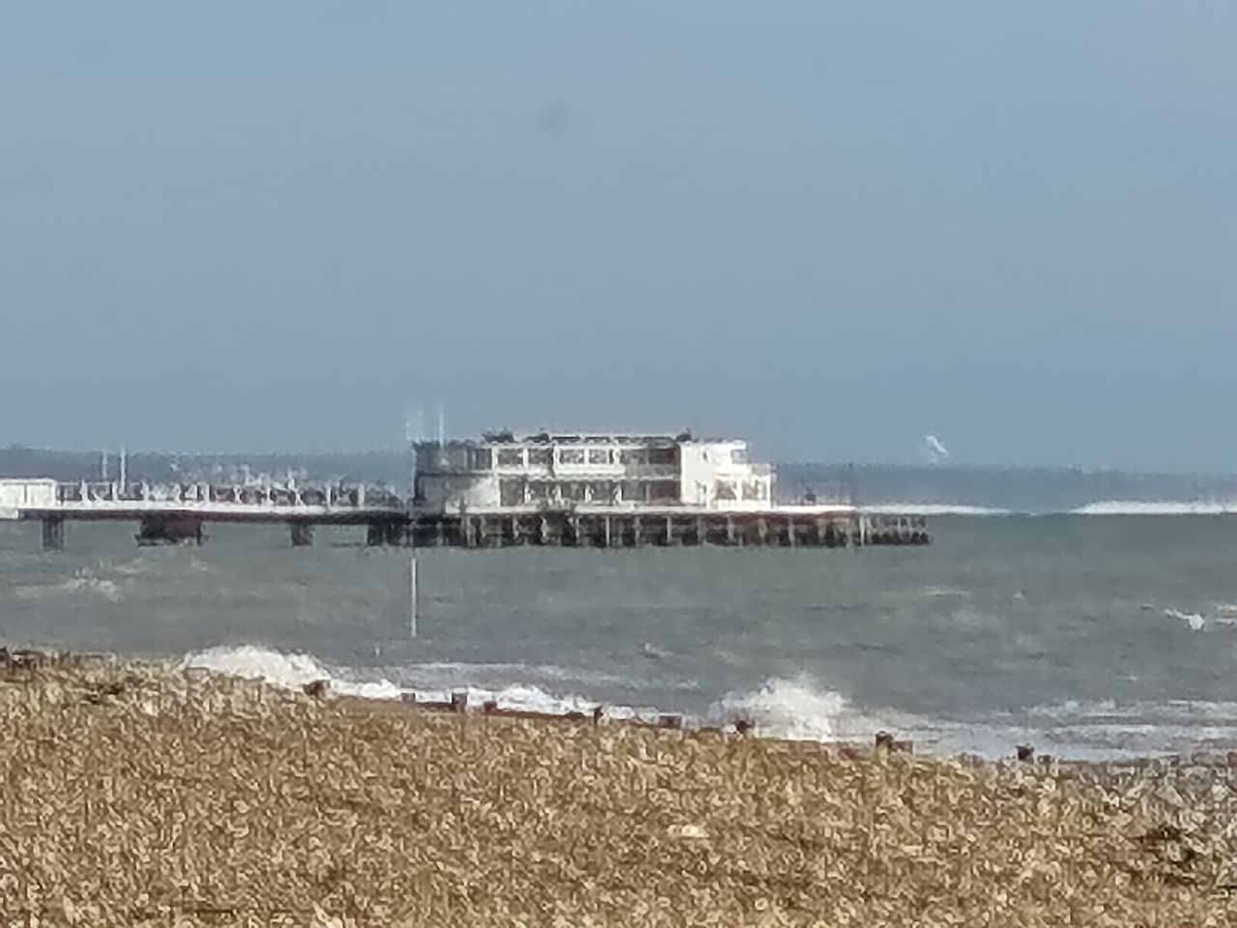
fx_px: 16438
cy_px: 464
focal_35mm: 460
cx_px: 618
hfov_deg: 4.3
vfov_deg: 3.2
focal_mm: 6.07
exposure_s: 1/649
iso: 50
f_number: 1.7
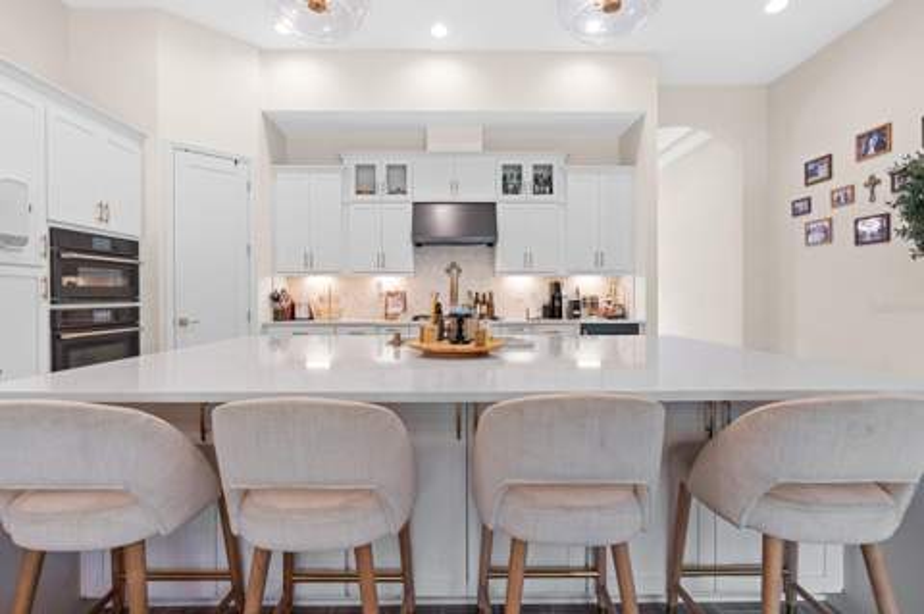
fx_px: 410
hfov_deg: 96.8
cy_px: 307
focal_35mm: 16
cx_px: 462
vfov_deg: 73.6
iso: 200
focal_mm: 16
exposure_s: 1.3
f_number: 8
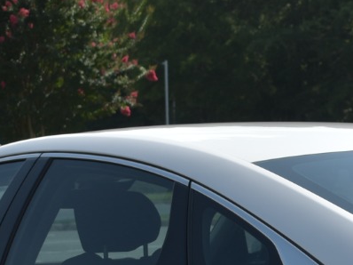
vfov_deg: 8.0
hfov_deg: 10.8
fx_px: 1854
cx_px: 342
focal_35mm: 182
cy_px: 377
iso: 100
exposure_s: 1/800
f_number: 4.2
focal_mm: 31
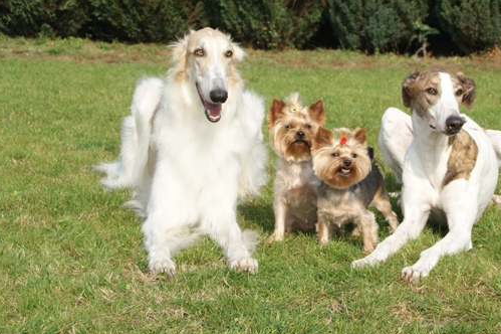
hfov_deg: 26.2
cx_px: 316
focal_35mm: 77
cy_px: 133
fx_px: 1071
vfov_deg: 17.7
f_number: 8
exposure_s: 1/200
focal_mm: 40
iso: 100
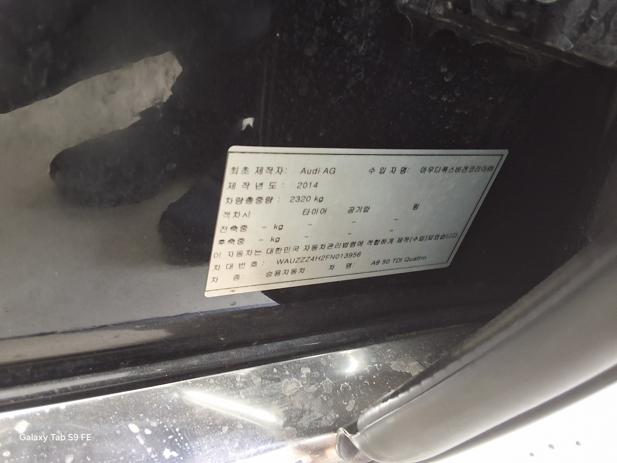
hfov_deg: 63.4
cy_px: 232
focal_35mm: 28
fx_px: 499
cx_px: 308
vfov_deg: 49.7
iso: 250
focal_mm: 2.91
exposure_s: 1/24
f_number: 1.9
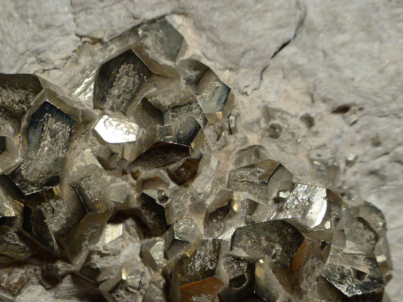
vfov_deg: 19.5
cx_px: 138
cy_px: 233
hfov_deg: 25.9
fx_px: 873
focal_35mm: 75
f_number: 4.1
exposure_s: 1/60
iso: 400
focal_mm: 7.9
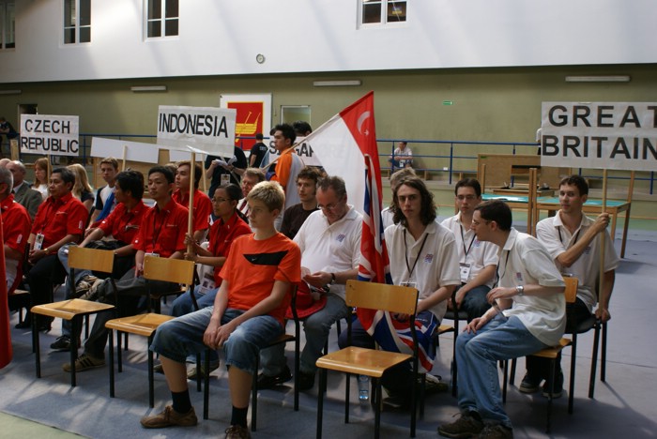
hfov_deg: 49.5
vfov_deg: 34.3
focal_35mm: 39
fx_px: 712
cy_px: 220
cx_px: 328
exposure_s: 1/40
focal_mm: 26
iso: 200
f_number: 5.6
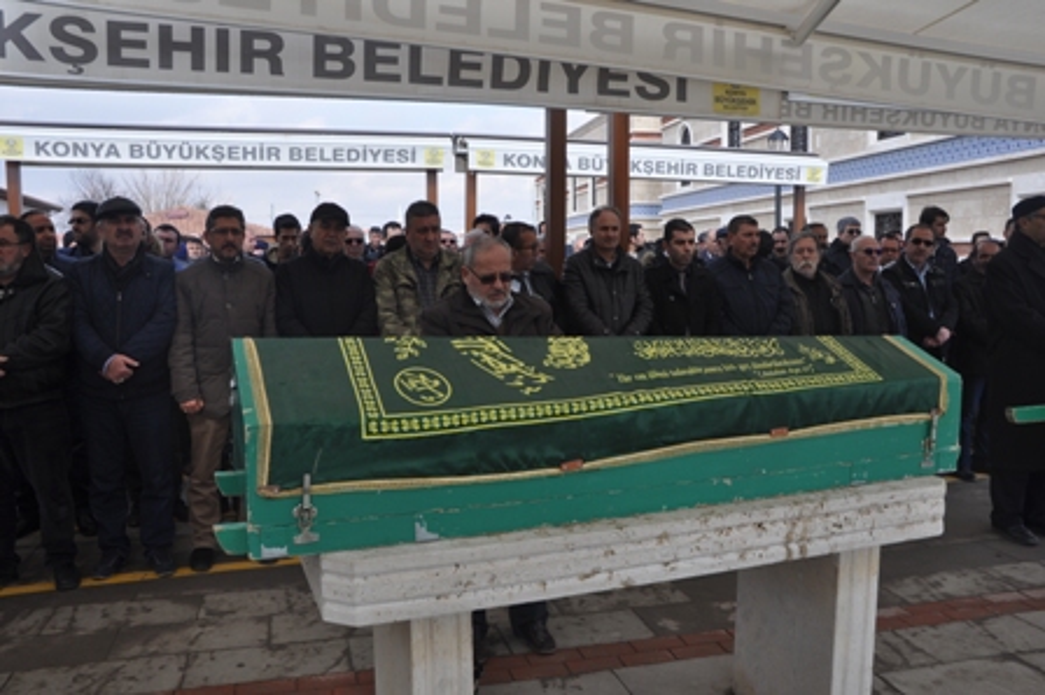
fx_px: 783
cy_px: 348
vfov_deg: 47.9
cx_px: 522
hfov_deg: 67.4
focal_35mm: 27
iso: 200
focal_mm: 18
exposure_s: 1/250
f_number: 8
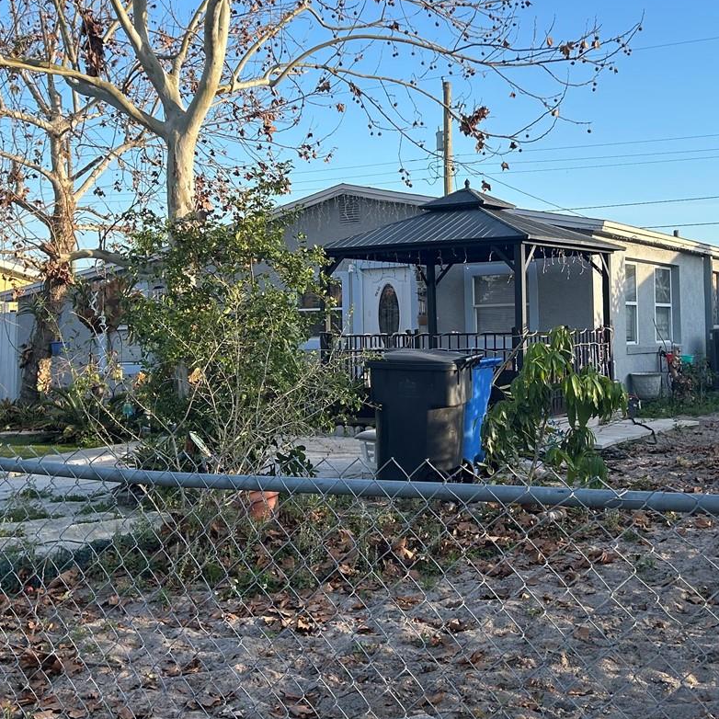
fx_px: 1104
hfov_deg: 36.0
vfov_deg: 35.9
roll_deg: +1.2
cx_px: 382
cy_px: 288
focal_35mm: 47
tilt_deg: +2.9
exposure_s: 1/1669
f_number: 1.5
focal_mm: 5.7
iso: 50
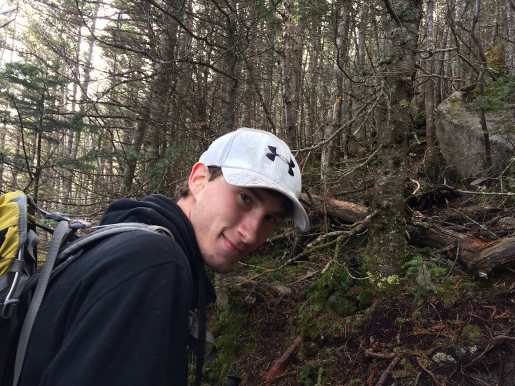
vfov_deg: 48.2
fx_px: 431
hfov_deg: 61.7
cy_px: 193
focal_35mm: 29
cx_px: 258
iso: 64
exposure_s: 1/120
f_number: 2.2
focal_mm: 4.15
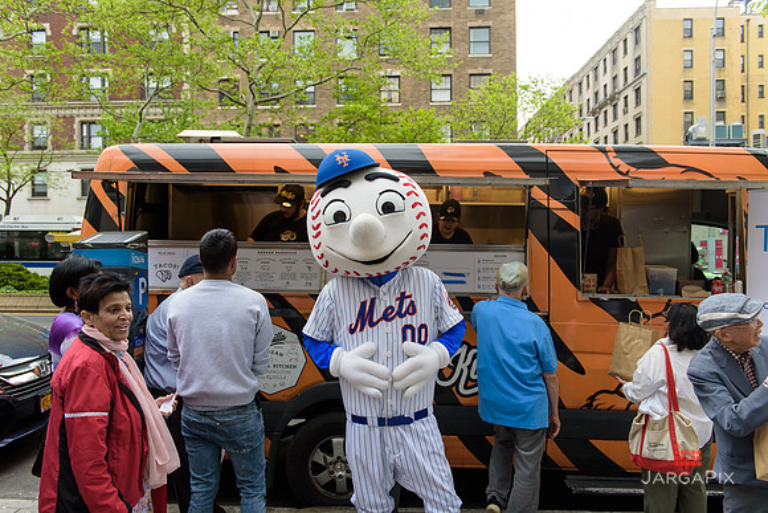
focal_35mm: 28
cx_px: 384
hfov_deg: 65.5
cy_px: 256
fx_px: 597
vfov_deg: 46.4
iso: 200
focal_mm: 28
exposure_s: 1/250
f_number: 4
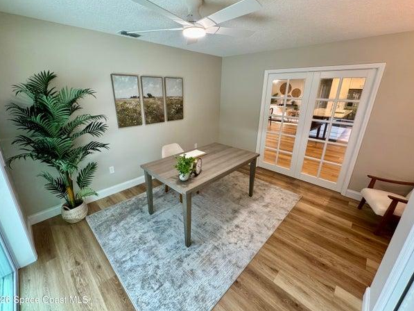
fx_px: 179
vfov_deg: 81.7
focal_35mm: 15
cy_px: 149
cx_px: 204
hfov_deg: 98.2
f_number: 2.2
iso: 250
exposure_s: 1/99
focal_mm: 2.22
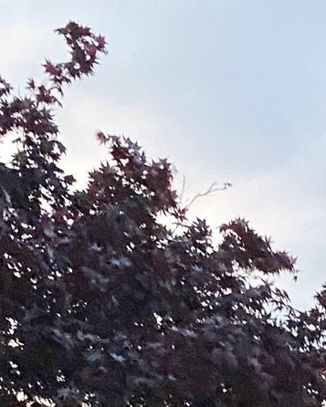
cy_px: 898
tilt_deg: -4.2
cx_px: 706
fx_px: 1579
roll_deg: +0.3
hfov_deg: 10.6
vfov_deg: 12.4
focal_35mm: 131
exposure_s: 1/40
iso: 400
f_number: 1.8
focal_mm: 4.25
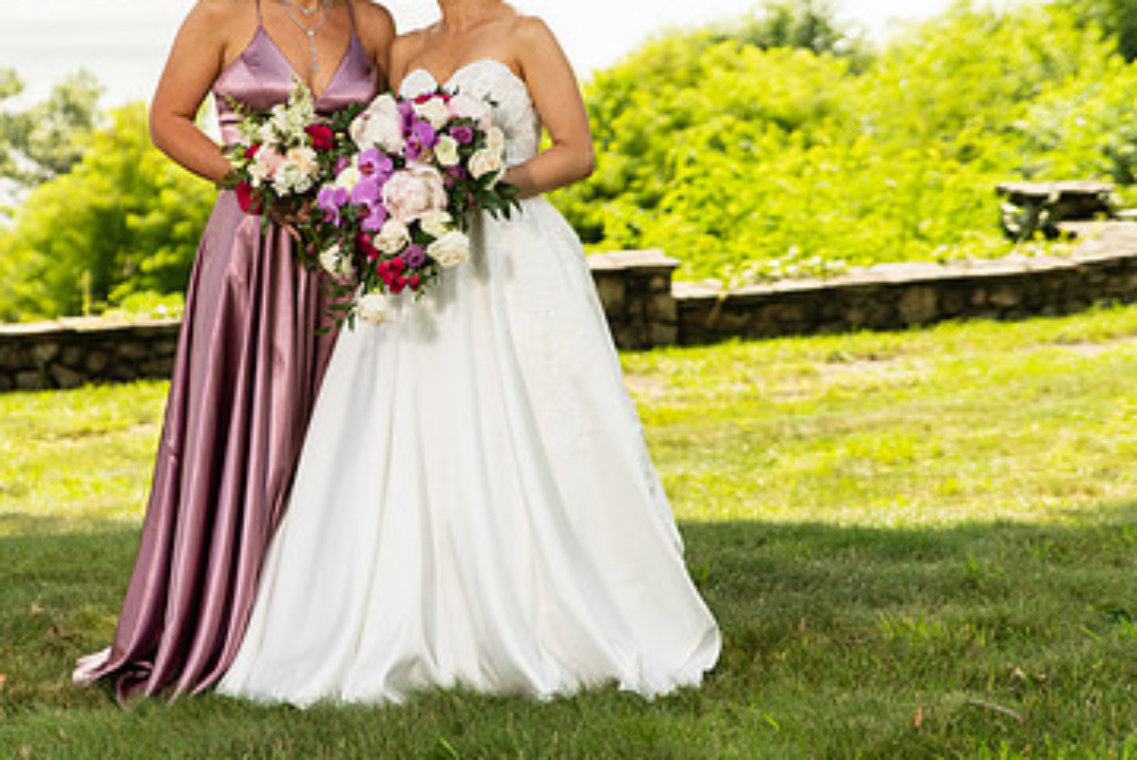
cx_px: 437
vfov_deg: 12.1
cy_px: 188
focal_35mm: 113
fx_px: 3572
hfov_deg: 18.1
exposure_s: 1/4000
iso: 1000
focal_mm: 70
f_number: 2.8
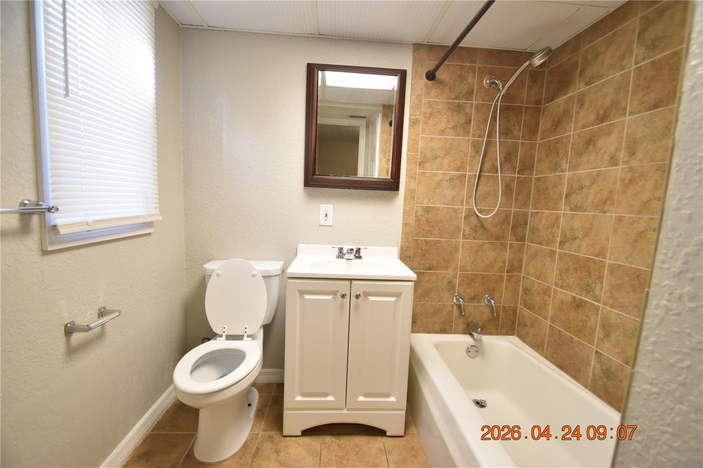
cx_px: 352
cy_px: 234
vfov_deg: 77.3
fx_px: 293
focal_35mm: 15
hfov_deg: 100.4
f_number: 3.5
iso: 800
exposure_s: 1/60
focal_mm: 10
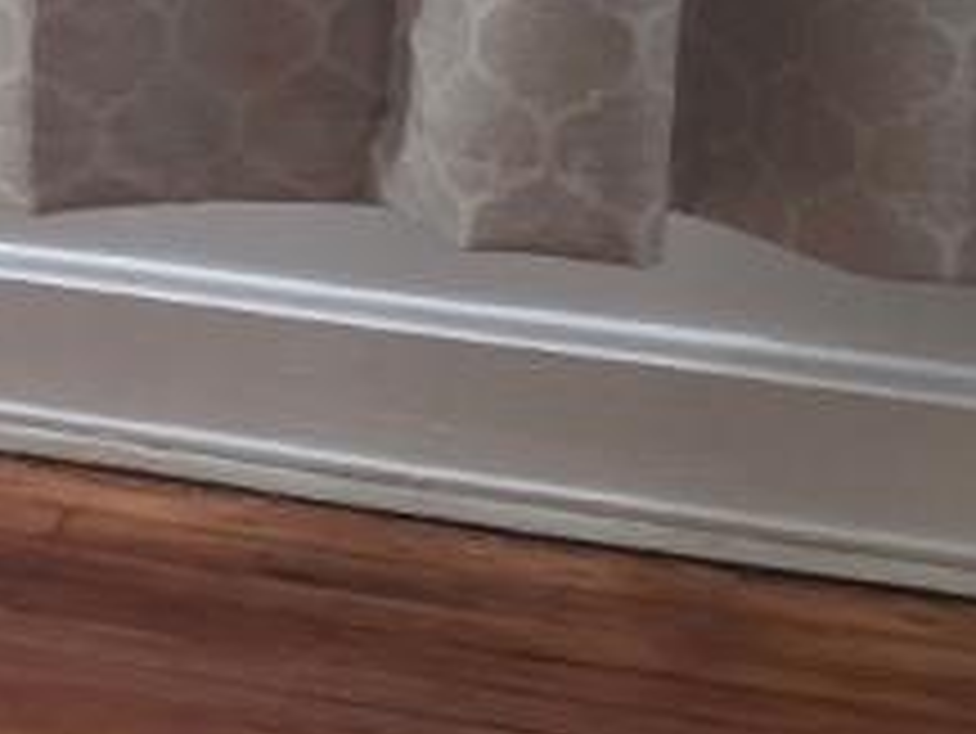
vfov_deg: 9.3
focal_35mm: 159
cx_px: -1097
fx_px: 4485
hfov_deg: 11.1
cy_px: 209
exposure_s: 1/120
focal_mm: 6.25
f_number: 1.7
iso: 500
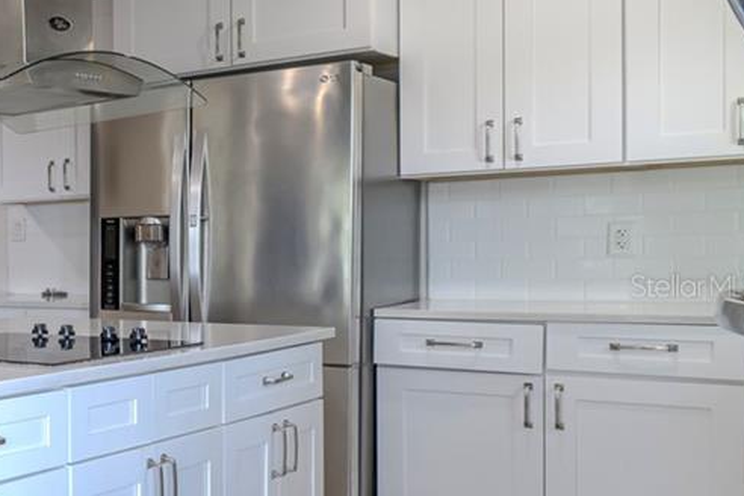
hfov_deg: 25.4
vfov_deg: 26.0
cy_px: 286
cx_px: -445
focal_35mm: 52
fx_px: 1075
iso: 500
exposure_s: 1/200
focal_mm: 16
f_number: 7.1
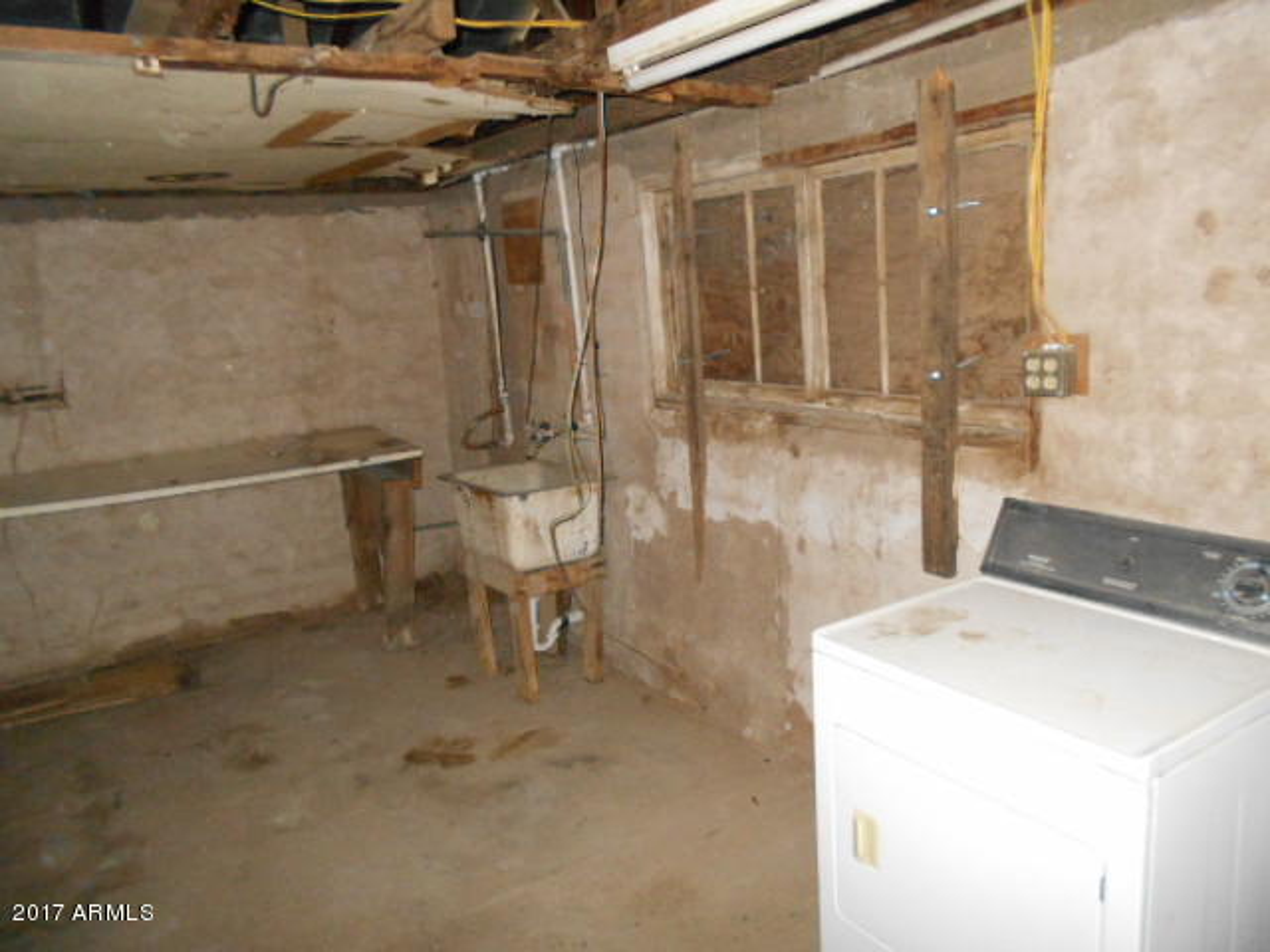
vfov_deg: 53.1
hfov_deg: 67.3
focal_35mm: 26
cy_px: 476
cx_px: 635
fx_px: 954
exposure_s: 1/25
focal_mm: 4.6
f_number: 3.2
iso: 500
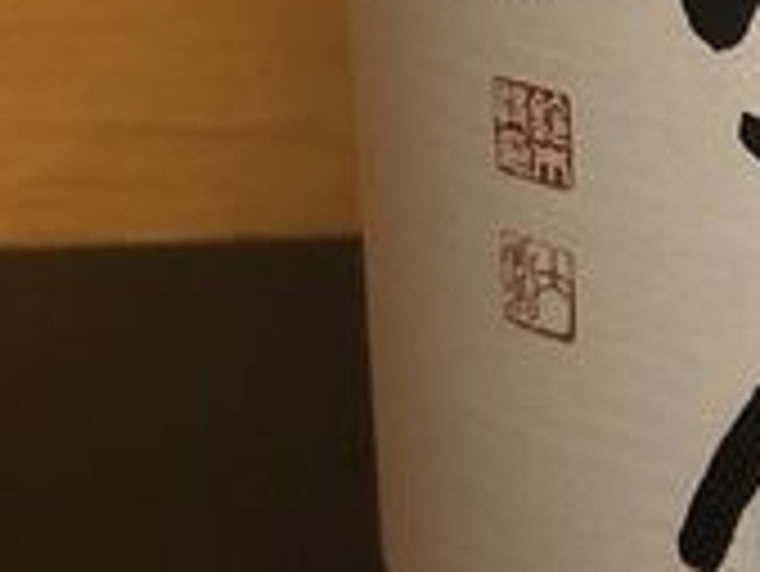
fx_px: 2966
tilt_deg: -16.6
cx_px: 879
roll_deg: +1.5
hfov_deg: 14.2
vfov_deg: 10.9
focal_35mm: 135
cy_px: -61
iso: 50
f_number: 1.8
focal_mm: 3.99
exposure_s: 1/15
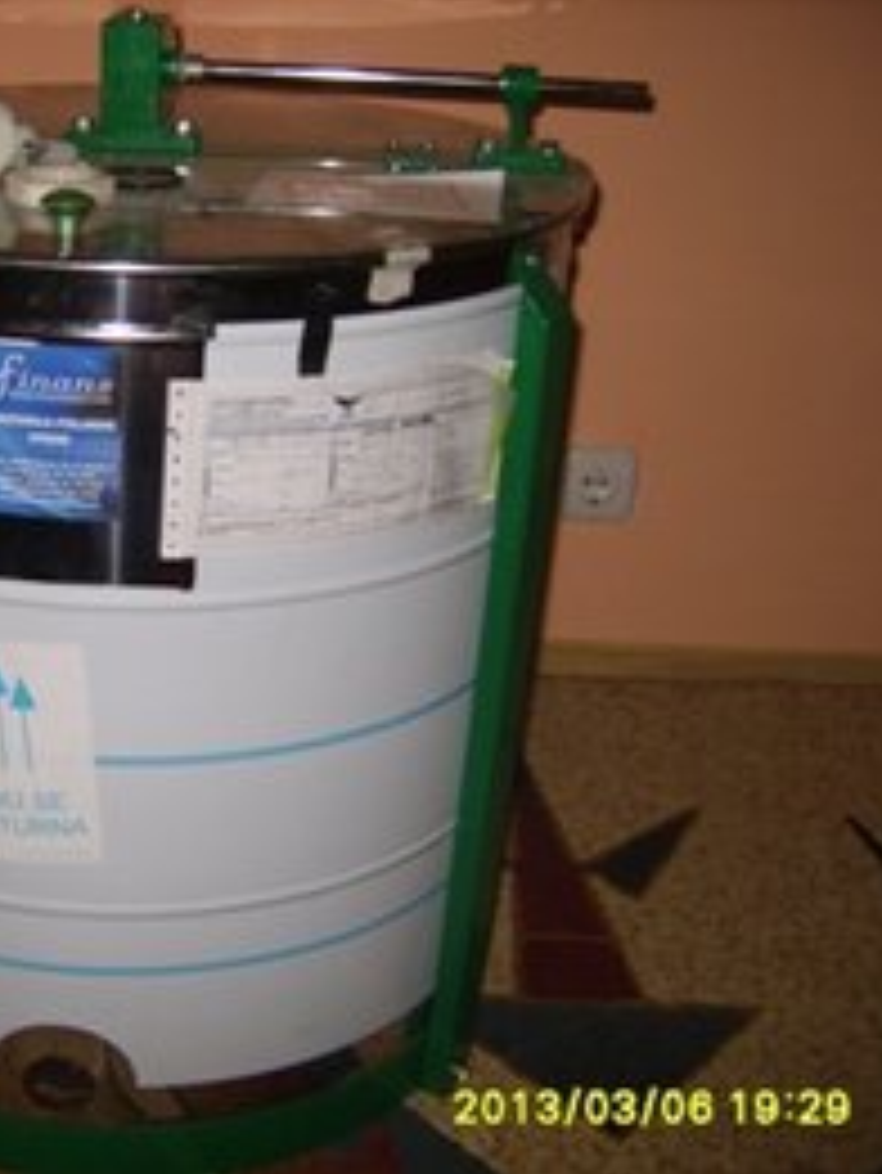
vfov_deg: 40.4
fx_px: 1595
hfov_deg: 29.9
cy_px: 587
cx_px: 126
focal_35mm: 47
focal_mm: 7.4
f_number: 2.8
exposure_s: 1/30
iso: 100
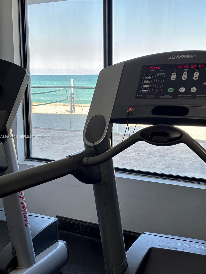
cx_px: 103
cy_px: 137
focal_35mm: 52
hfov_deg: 28.0
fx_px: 413
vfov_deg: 36.8
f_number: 1.6
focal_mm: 5.96
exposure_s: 1/120
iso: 50
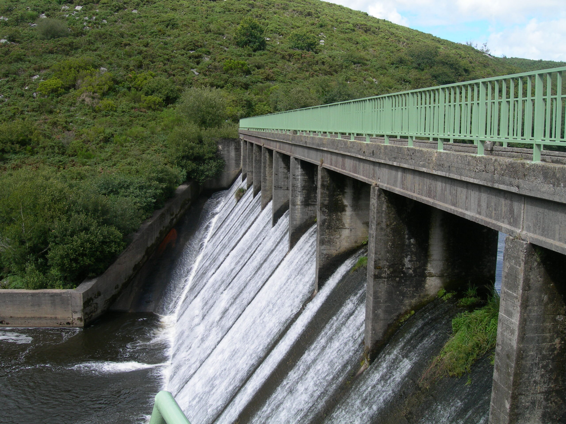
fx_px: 621
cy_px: 212
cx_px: 283
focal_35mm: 38
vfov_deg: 37.7
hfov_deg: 49.0
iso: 50
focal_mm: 7.8
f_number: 4.8
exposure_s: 1/290
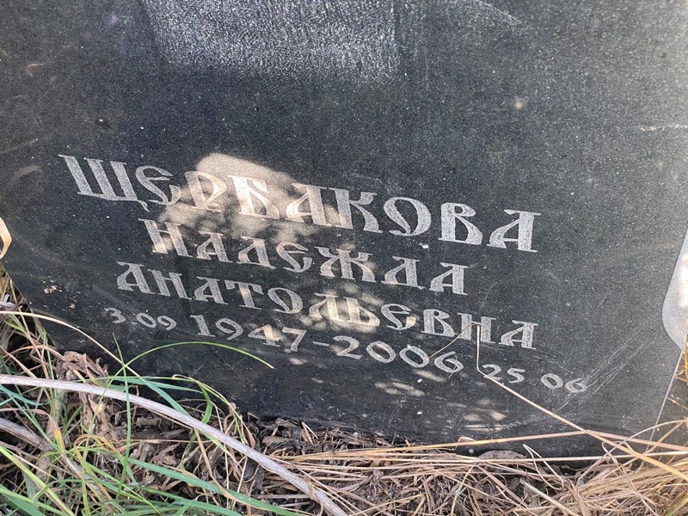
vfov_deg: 28.0
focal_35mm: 52
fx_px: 1034
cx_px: 344
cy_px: 258
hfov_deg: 36.8
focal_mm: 6
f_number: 2
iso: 125
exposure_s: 1/121
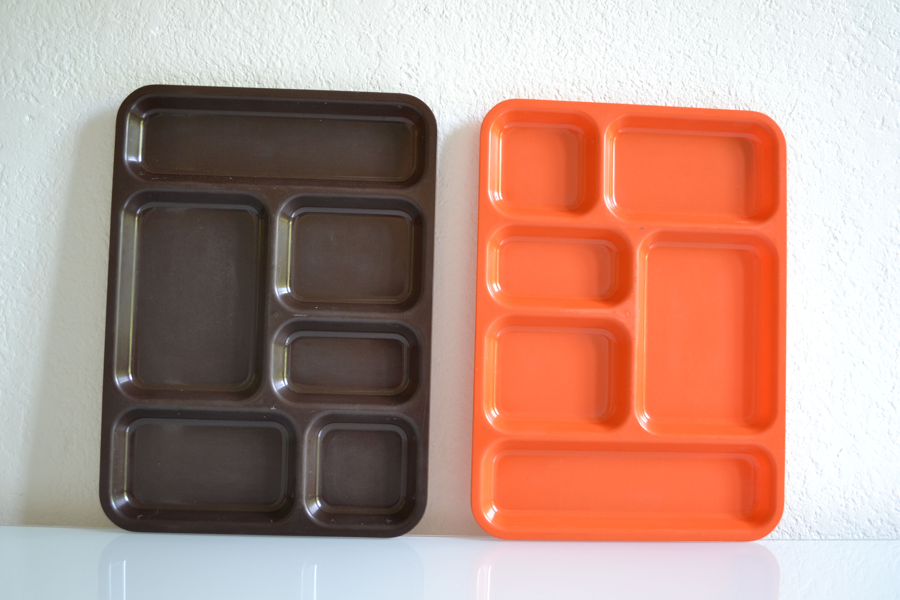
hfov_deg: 57.2
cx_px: 450
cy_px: 300
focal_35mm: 33
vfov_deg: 40.0
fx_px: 825
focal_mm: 22
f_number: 4
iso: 500
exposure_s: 1/15
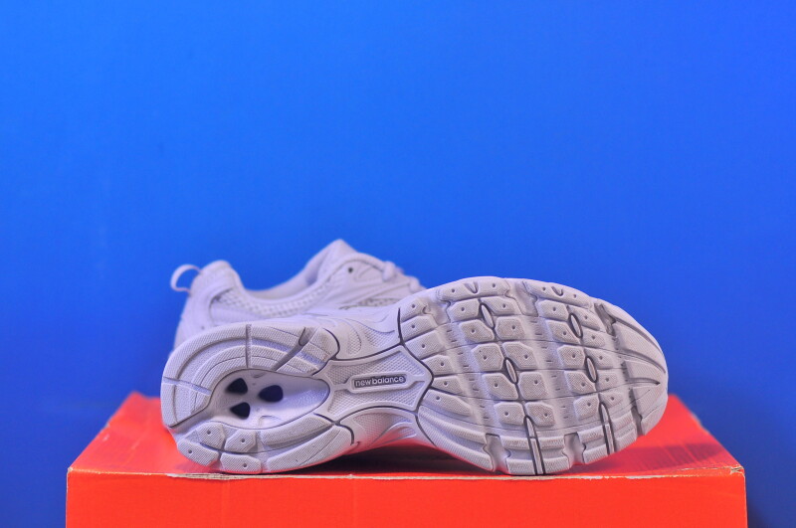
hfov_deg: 27.0
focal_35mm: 75
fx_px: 1656
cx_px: 398
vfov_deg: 18.1
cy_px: 264
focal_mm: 50
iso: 250
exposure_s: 1/320
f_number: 2.5
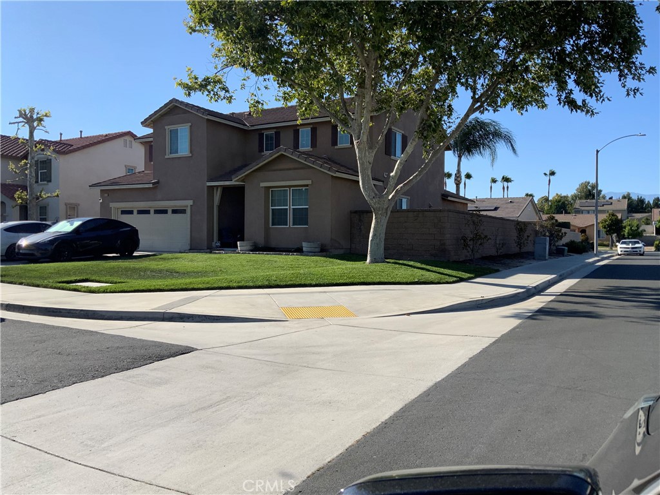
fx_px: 553
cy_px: 248
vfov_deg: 48.2
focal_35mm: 29
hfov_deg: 61.7
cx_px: 330
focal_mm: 3
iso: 16
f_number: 1.8
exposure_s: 1/1912
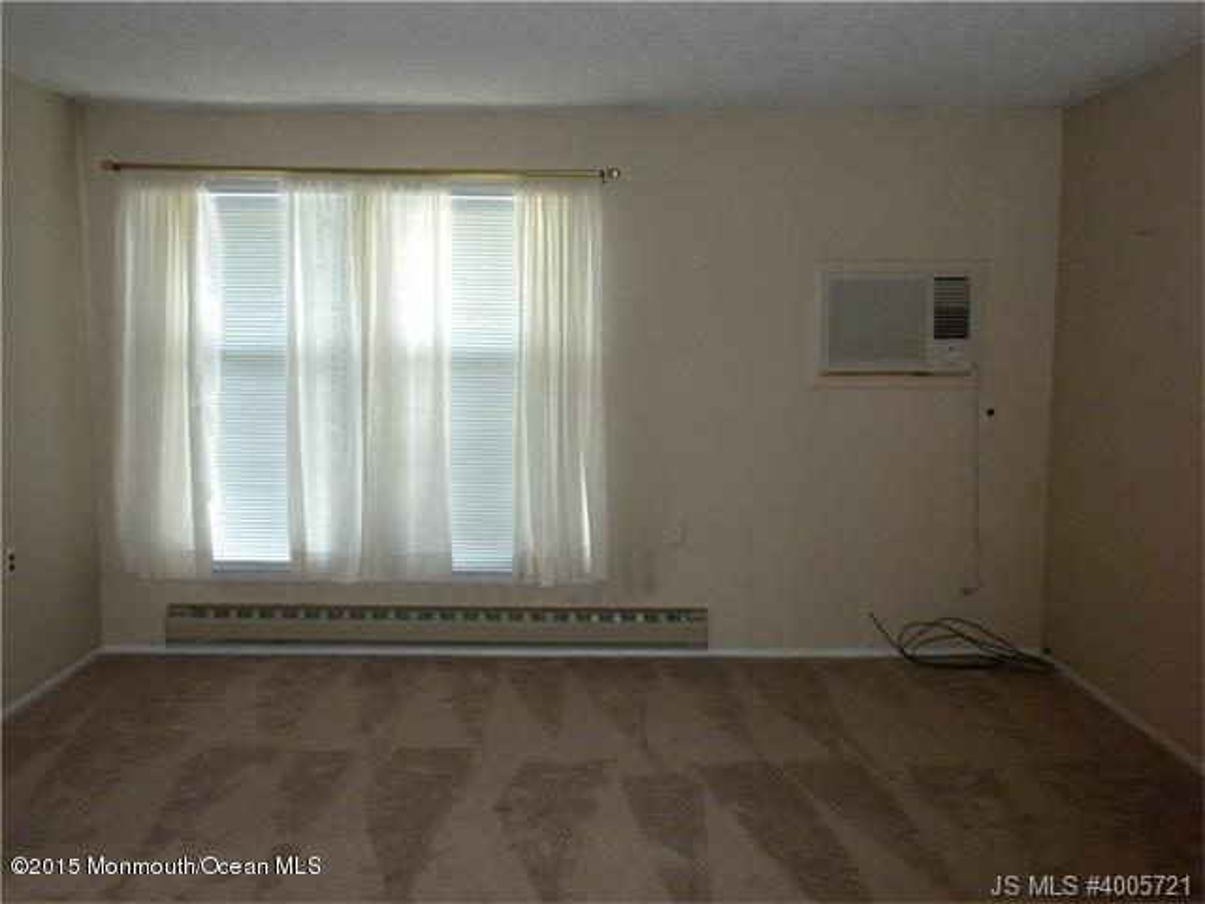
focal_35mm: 37
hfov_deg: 50.1
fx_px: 1288
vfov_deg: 38.7
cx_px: 602
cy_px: 452
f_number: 3.5
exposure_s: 1/30
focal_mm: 6.6
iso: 400
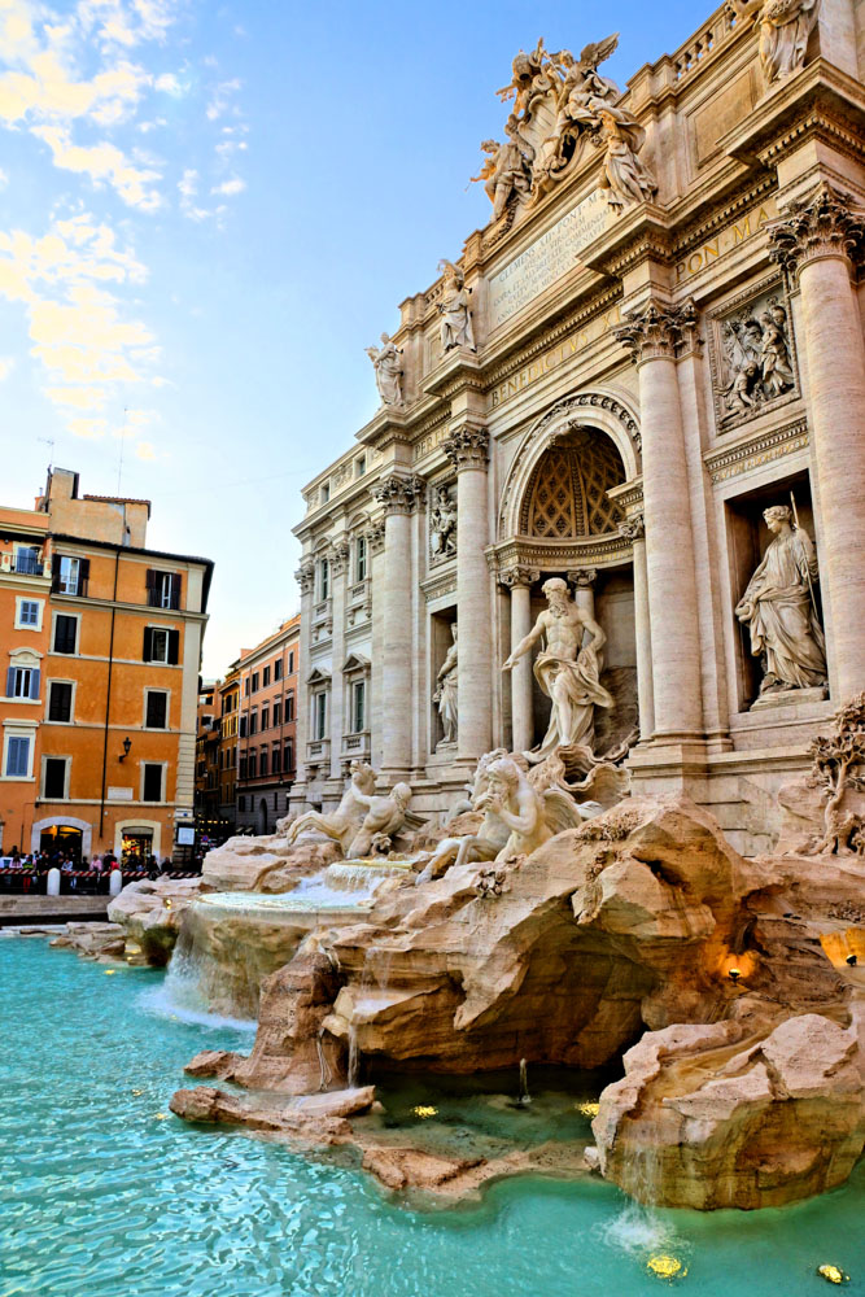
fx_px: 865
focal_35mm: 24
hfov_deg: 53.1
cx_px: 432
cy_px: 648
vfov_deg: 73.7
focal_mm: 16
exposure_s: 1/100
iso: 200
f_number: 8
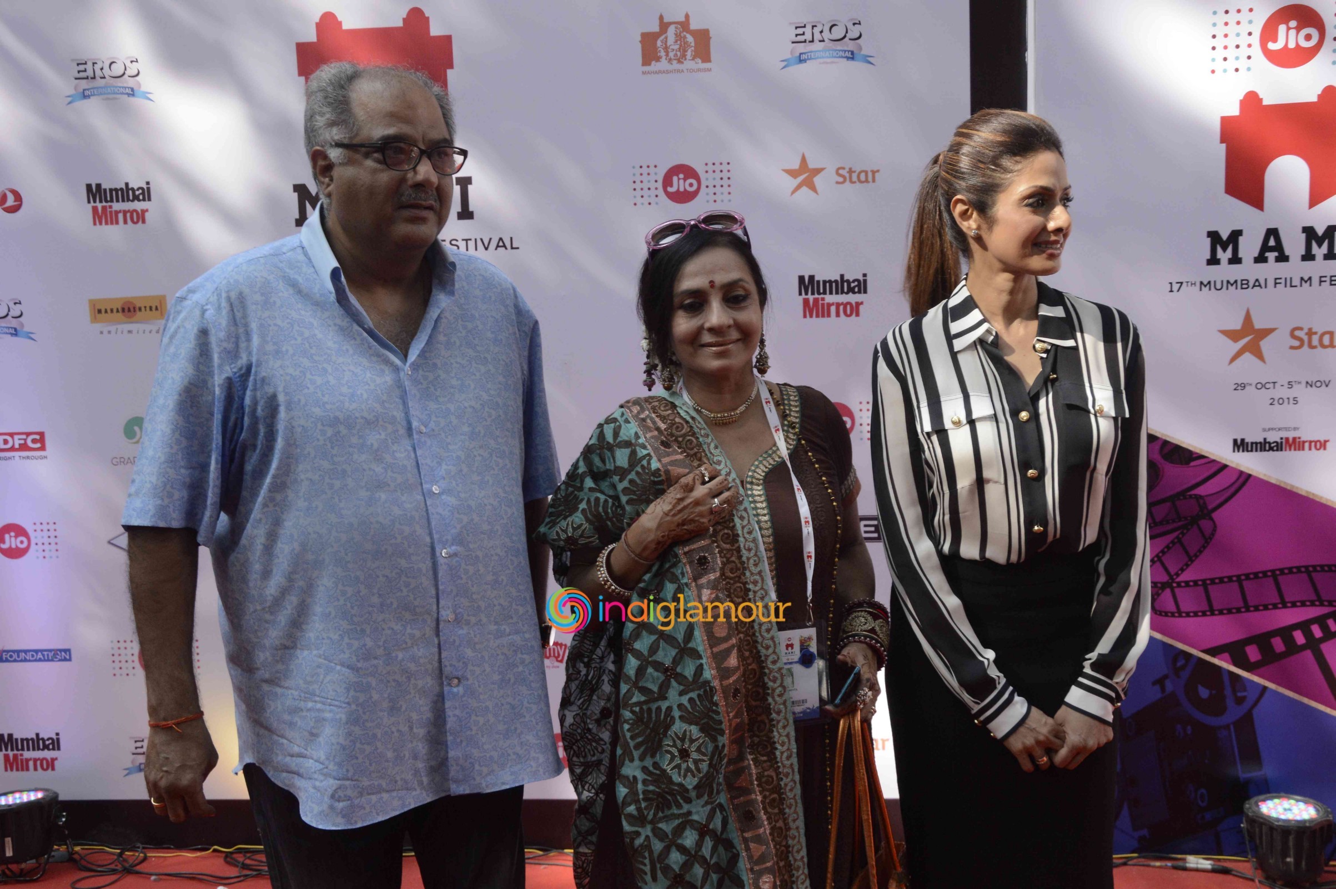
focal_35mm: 38
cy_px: 444
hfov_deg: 51.3
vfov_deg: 35.4
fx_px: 1390
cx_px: 668
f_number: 9
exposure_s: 1/200
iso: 800
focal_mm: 25
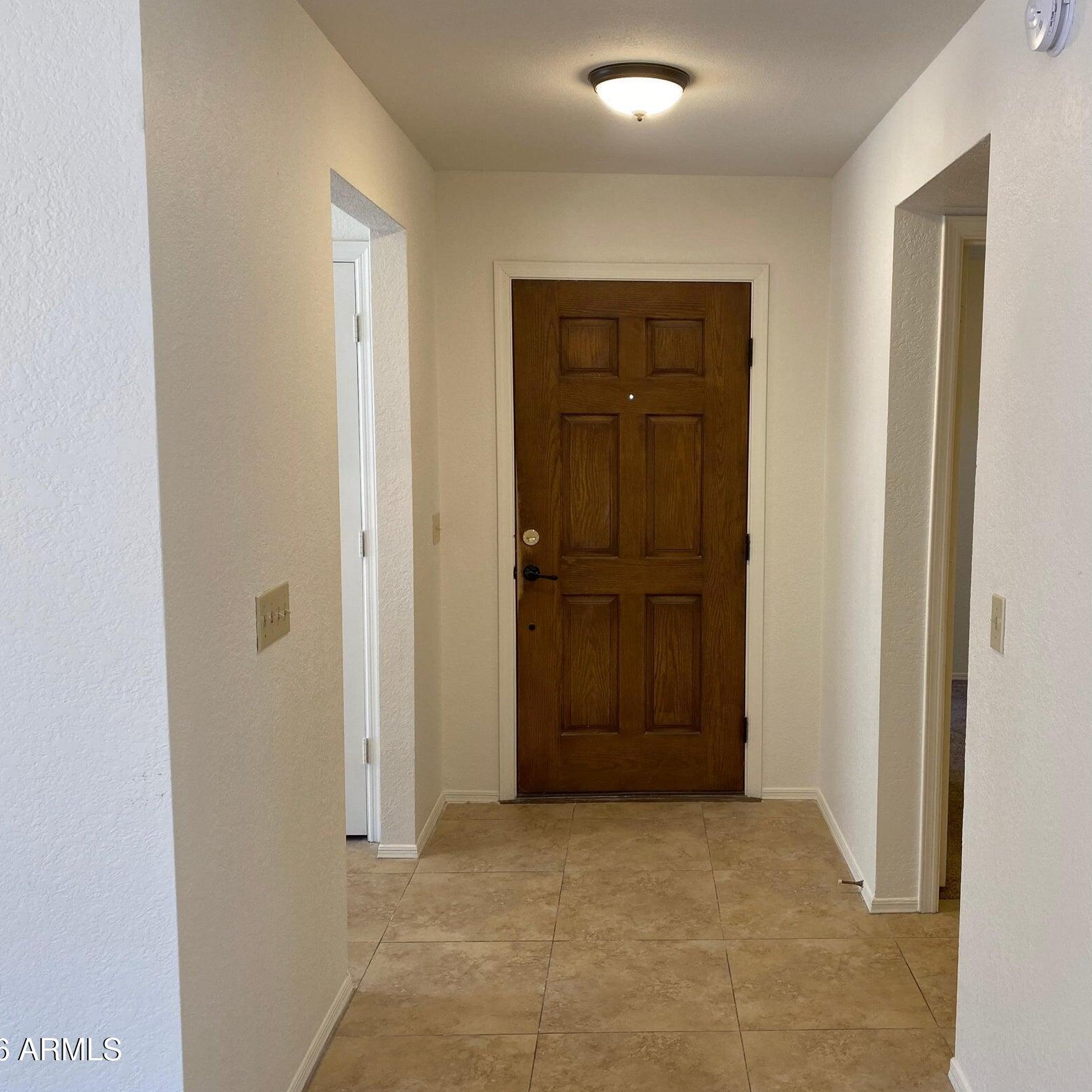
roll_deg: -0.4
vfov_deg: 52.5
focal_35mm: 31
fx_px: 1106
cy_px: 547
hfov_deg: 52.0
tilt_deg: -7.4
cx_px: 675
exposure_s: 1/60
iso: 80
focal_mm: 4.25
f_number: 1.8
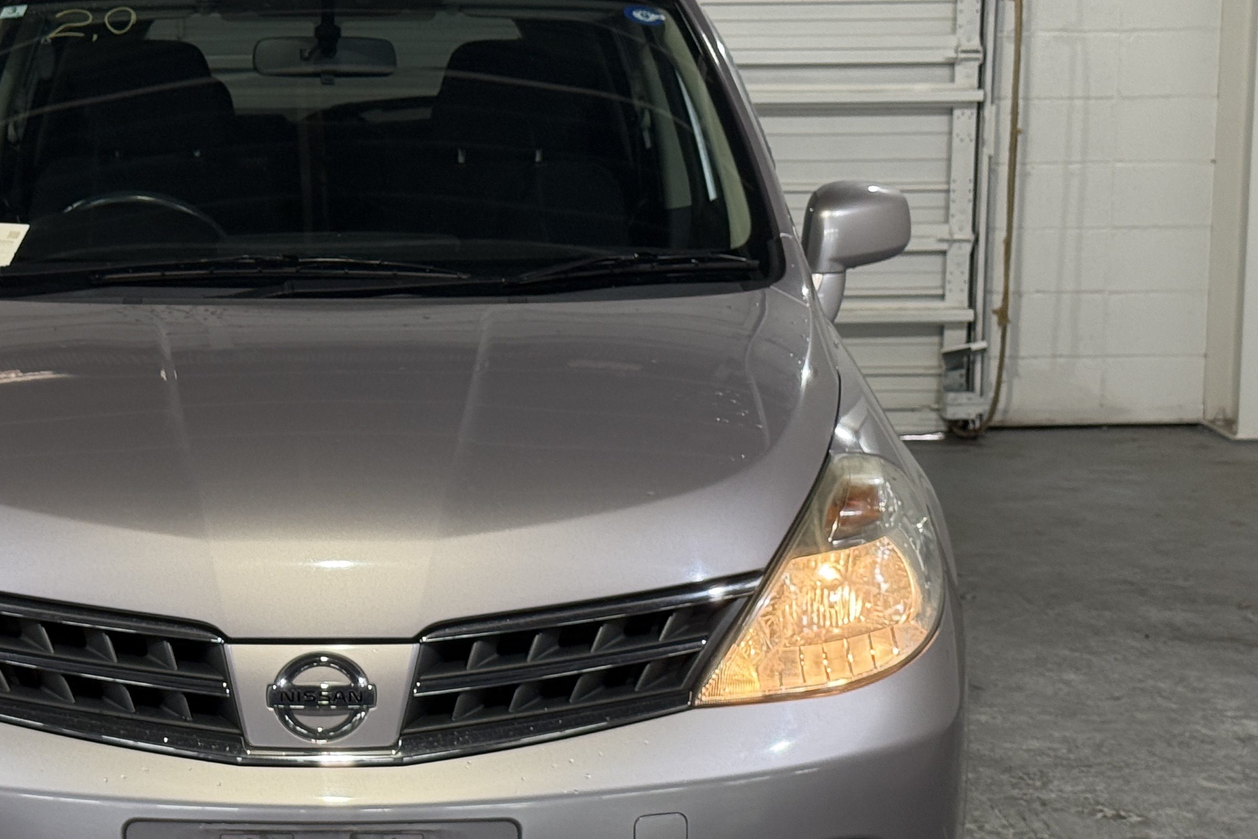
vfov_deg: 16.3
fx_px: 2935
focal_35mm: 84
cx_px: 318
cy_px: 449
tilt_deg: -9.2
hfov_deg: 23.9
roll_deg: +0.0
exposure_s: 1/120
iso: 160
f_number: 1.78
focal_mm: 6.76
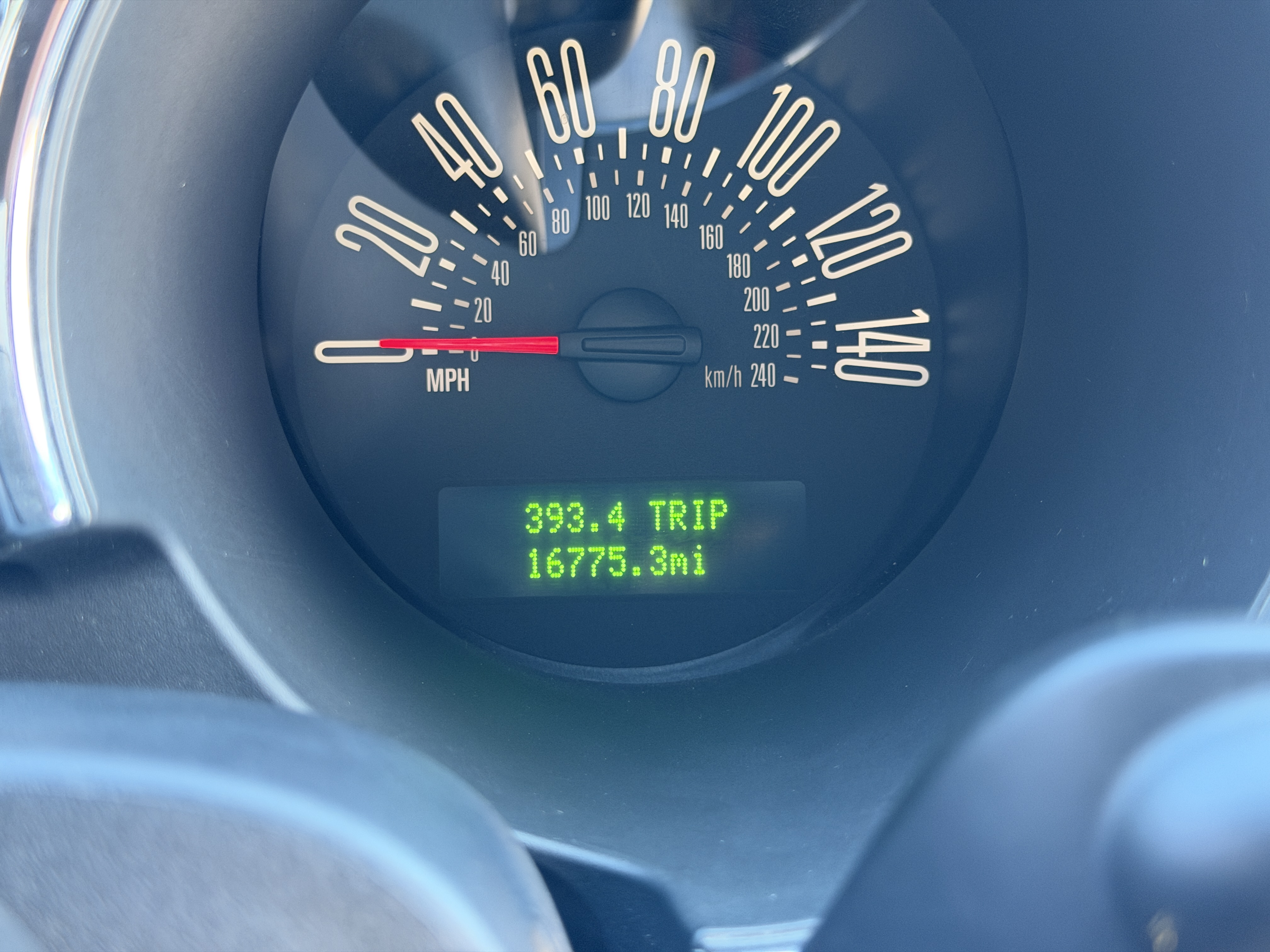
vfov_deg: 30.3
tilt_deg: -23.3
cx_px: 635
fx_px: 1761
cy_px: 476
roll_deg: -1.0
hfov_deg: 39.7
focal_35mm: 48
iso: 320
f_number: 1.78
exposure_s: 1/40
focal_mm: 6.76
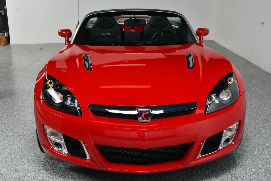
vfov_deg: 28.1
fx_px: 361
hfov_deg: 41.1
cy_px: 90
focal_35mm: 48
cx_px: 136
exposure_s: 1/160
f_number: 13
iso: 100
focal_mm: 32
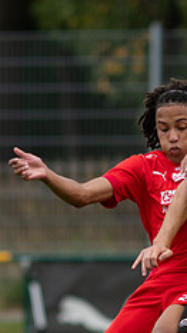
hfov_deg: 0.9
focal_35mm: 1397
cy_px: 317
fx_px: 12319
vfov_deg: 1.5
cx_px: 274
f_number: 3.2
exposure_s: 1/1250
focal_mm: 300
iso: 180
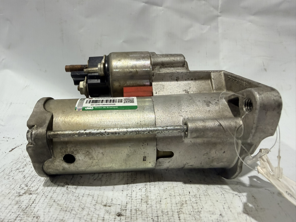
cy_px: 111
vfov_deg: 56.8
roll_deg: -1.4
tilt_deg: -21.2
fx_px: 205
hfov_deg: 71.6
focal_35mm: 24
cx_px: 148
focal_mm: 2.22
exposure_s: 1/120
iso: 250
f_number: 2.2
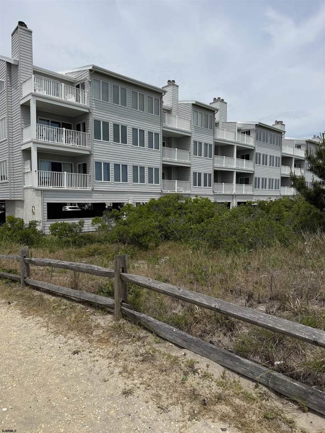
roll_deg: +2.0
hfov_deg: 56.8
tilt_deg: -2.8
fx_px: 300
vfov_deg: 71.6
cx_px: 162
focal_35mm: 24
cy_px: 216
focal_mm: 6.76
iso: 80
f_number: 1.78
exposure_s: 1/9091
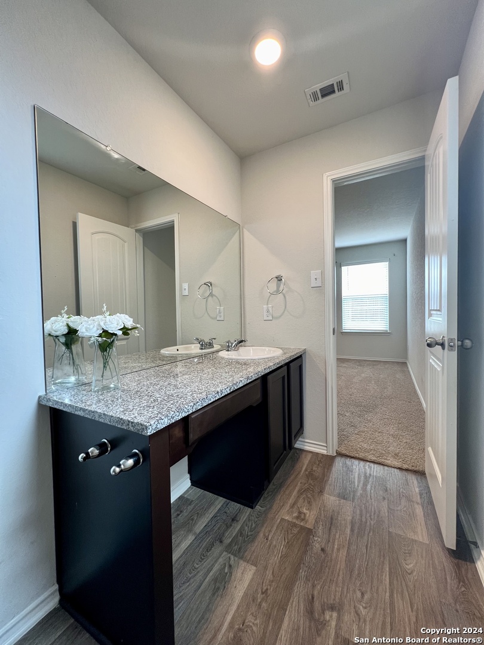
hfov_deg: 89.9
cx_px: 242
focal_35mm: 13
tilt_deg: -1.6
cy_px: 322
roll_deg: +0.9
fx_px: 242
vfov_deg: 106.2
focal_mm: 1.57
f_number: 1.8
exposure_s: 1/60
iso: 250
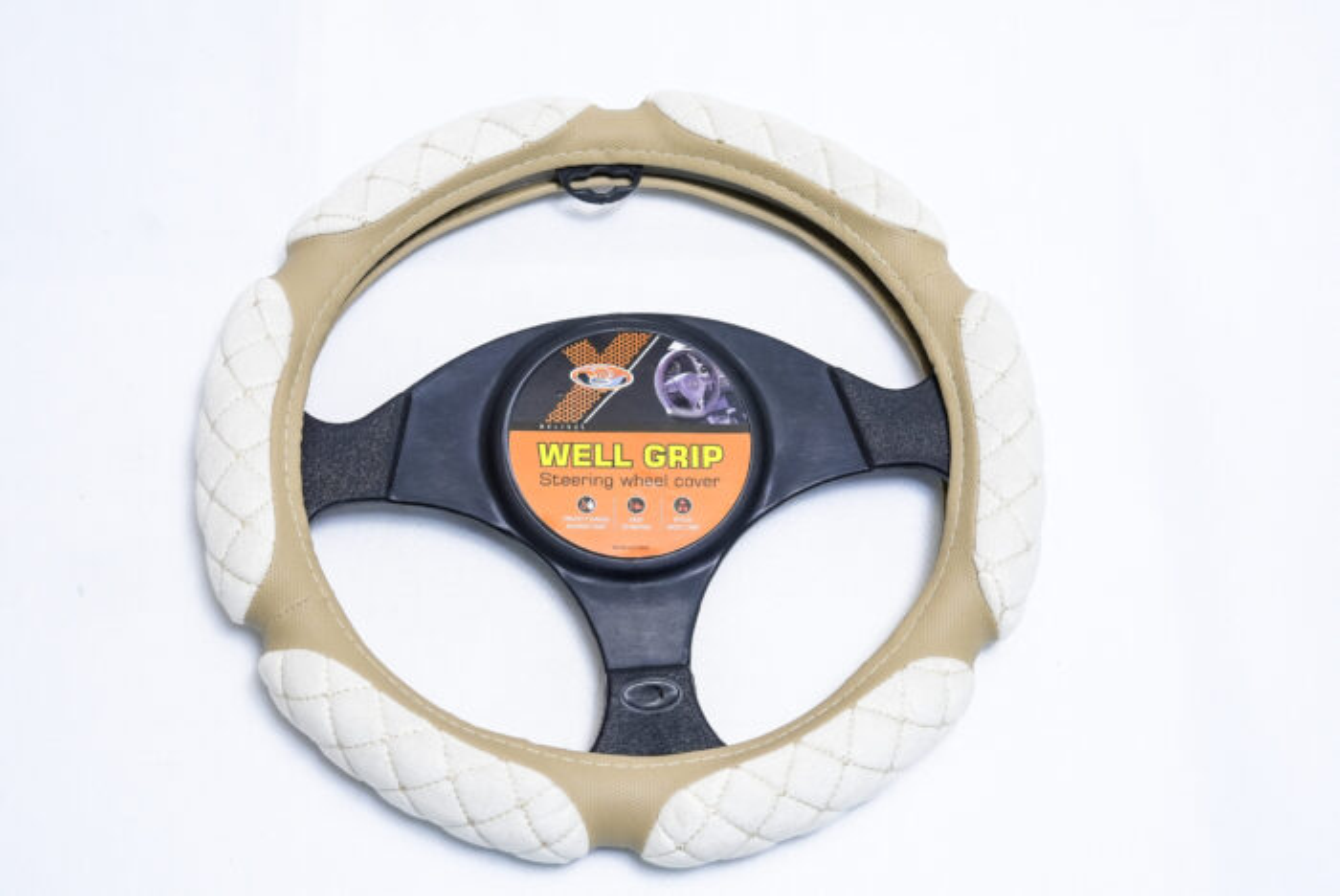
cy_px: 448
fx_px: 2384
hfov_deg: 31.4
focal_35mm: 64
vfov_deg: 21.3
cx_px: 670
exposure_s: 1/160
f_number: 9
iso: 3200
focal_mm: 64
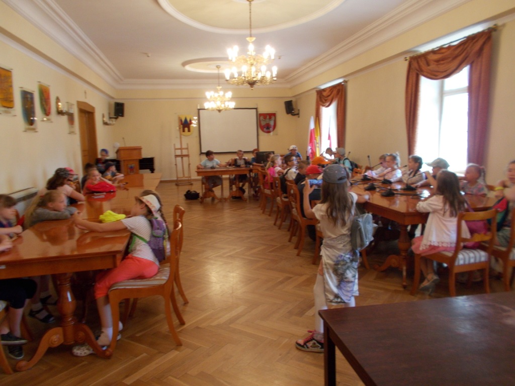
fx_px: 387
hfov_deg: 67.3
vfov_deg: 53.1
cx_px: 258
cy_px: 193
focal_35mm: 26
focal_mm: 4.6
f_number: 3.2
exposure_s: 1/25
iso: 160
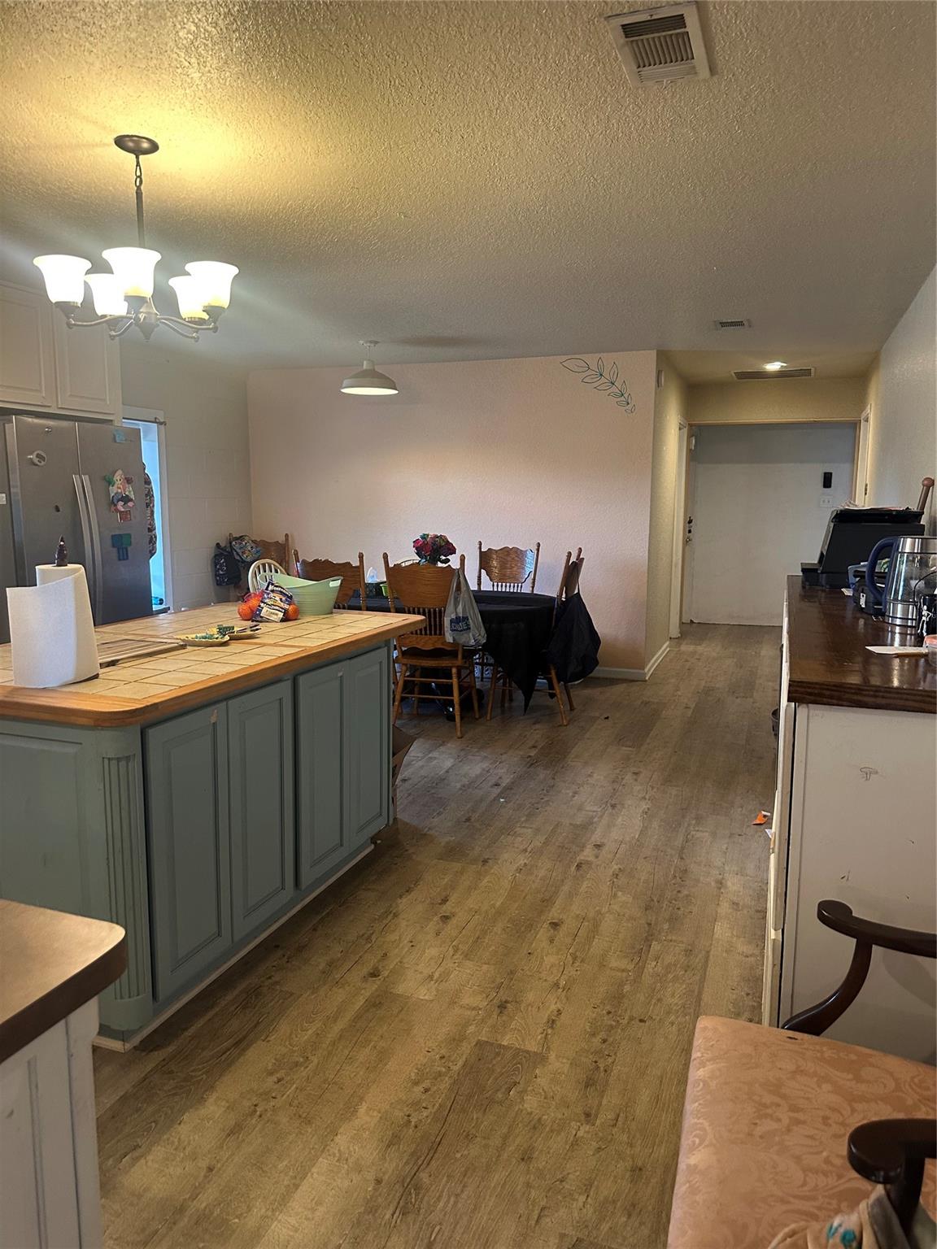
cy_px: 624
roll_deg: -1.9
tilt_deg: -6.2
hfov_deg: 56.8
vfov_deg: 71.6
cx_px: 468
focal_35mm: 24
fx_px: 866
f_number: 1.78
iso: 320
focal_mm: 6.86
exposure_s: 1/60
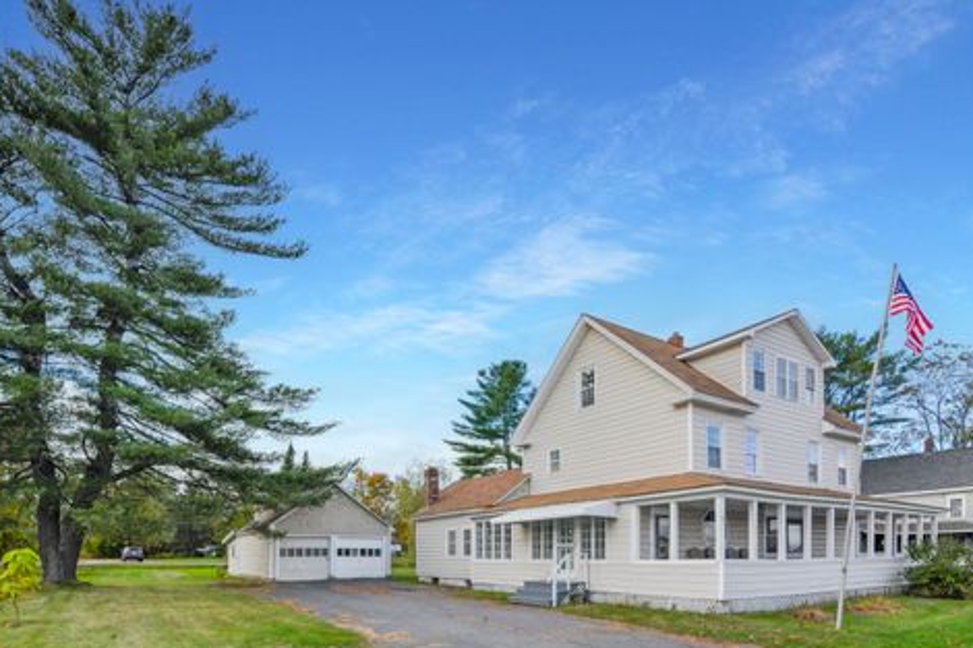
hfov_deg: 91.5
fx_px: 474
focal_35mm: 18
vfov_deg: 68.7
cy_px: 342
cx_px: 462
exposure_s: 1/200
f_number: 13
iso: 200
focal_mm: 11
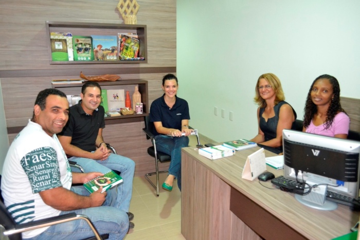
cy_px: 120
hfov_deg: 67.4
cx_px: 180
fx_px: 270
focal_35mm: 27
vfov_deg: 47.9
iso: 3200
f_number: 3.5
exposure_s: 1/60
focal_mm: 18
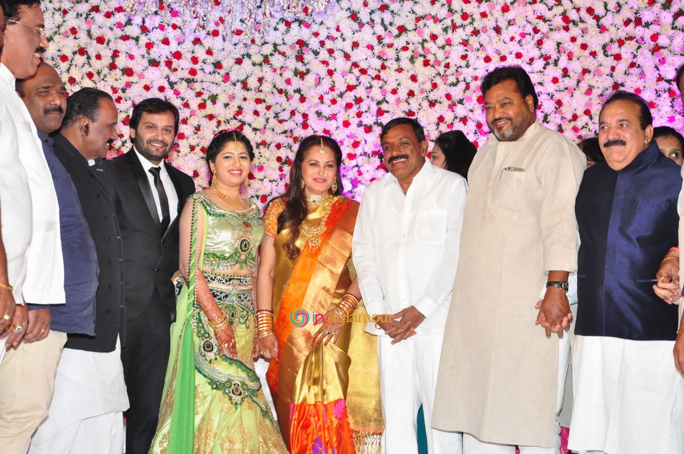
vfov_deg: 15.7
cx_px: 342
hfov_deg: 23.4
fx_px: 1651
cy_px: 227
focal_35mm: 87
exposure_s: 1/125
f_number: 7.1
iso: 1000
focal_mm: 58
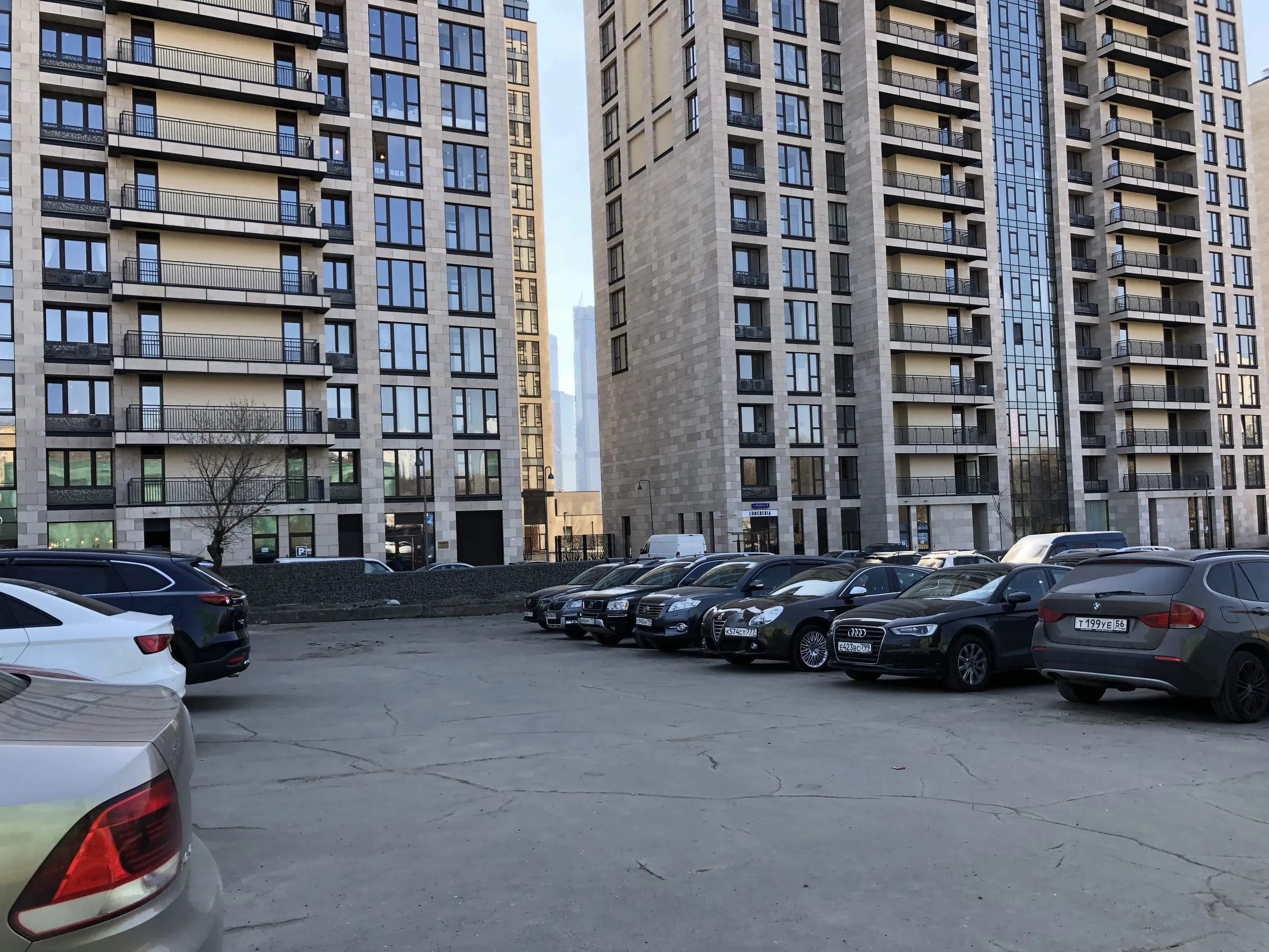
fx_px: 1026
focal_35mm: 28
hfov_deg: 63.4
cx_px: 634
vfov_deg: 49.7
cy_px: 476
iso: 20
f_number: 1.8
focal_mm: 4
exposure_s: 1/407
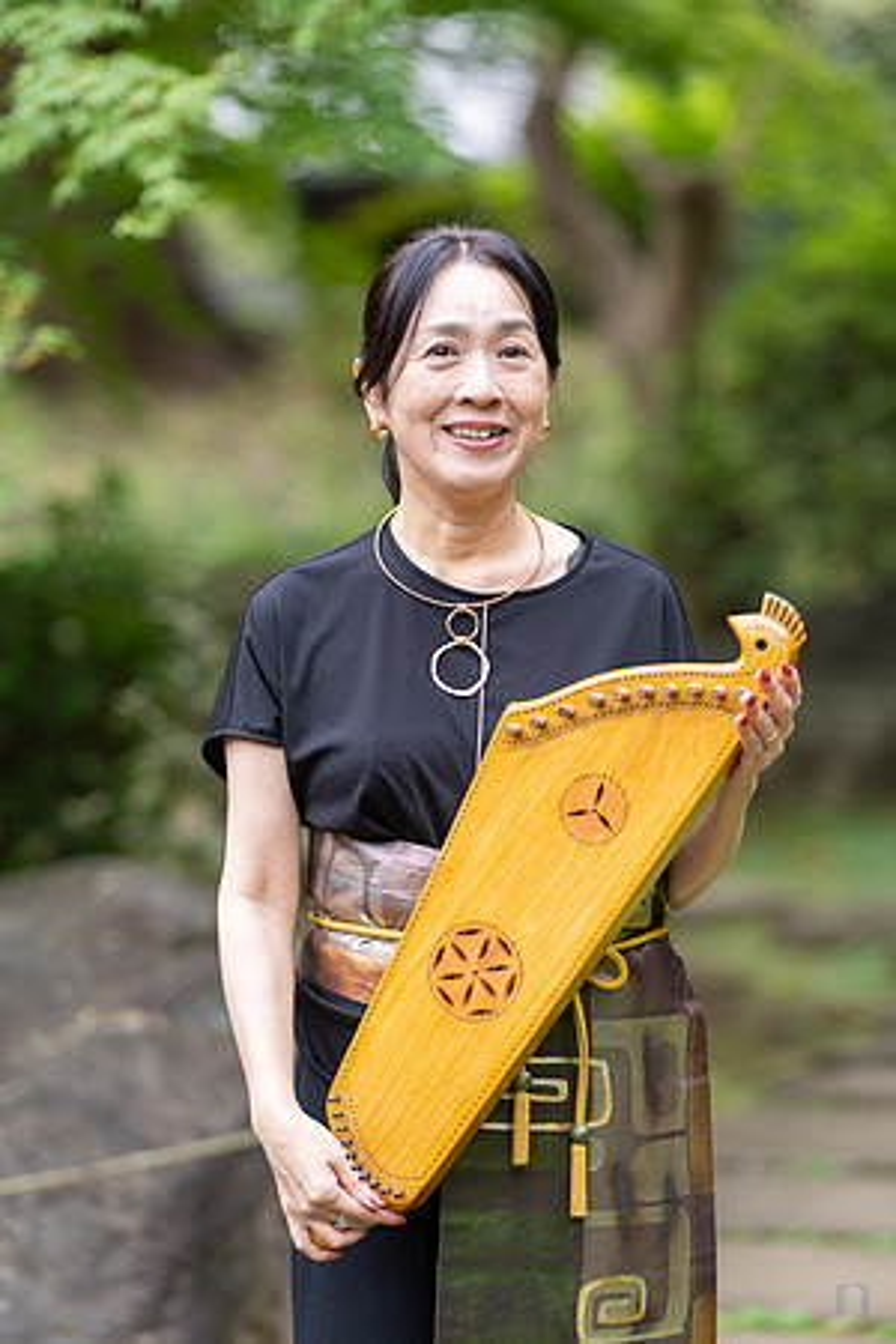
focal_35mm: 105
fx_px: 3920
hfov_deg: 13.0
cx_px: 448
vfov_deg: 19.5
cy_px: 672
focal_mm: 105
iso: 280
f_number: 2.2
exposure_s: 1/250
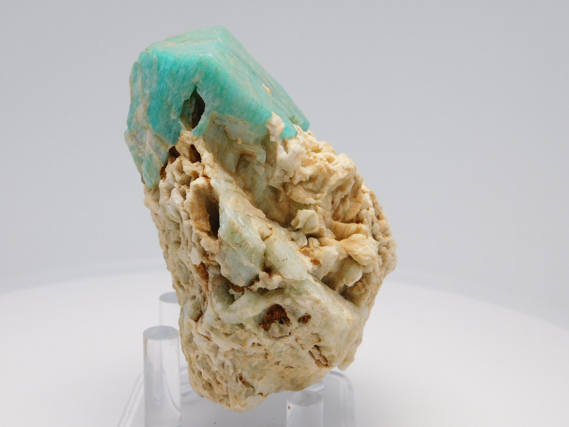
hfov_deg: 32.7
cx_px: 284
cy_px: 214
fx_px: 970
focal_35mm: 59
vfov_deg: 24.8
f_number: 4
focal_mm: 10.4
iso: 125
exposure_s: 1/200
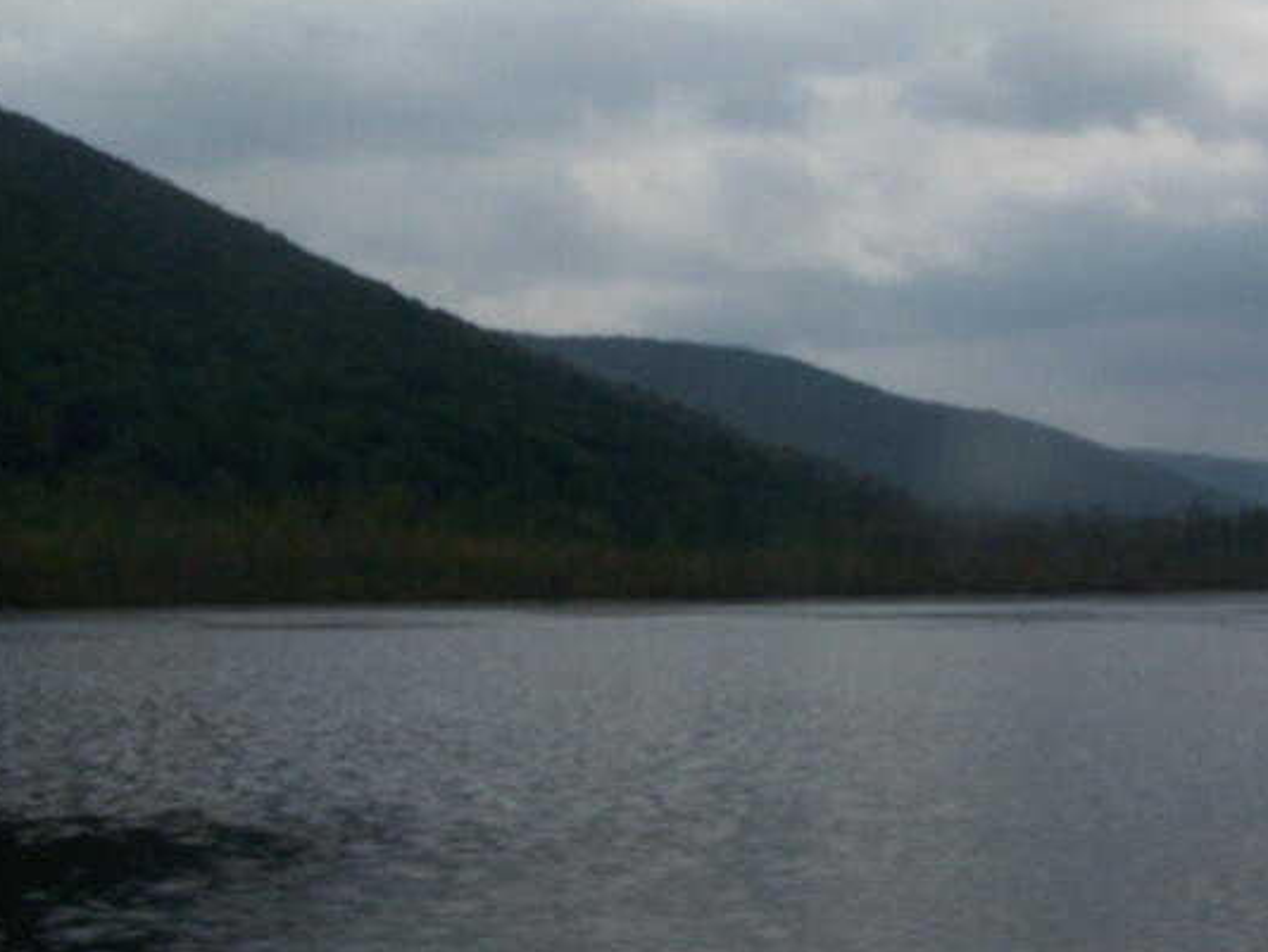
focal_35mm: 73
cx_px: 1049
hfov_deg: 26.1
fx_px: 2675
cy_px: 443
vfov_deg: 20.2
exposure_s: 1/1250
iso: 80
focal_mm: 6.3
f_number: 5.6
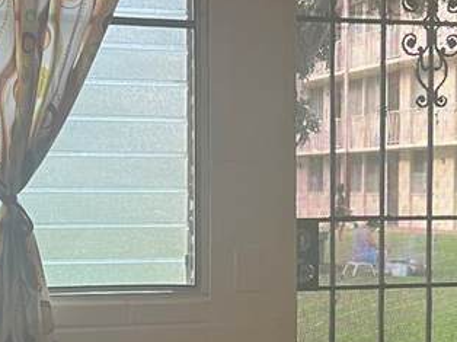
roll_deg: +0.7
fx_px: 1398
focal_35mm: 106
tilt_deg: -4.8
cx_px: 282
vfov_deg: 13.8
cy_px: 288
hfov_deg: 18.5
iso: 80
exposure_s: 1/60
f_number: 1.5
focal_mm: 5.7
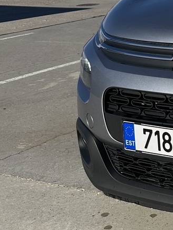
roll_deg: +0.4
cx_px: 283
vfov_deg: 22.1
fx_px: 586
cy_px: 63
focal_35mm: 88
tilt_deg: -11.3
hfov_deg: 15.1
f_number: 1.78
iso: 80
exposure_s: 1/5848
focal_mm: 6.86
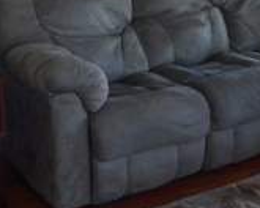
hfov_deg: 27.1
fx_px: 523
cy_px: -8
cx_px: 225
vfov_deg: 21.6
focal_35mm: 68
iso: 187
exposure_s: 1/33
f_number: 3.2
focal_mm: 4.3
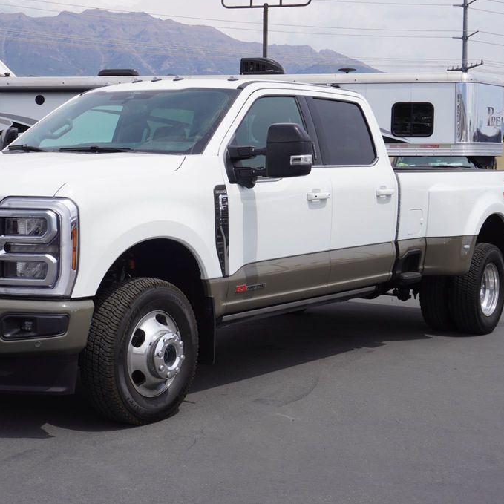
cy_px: 251
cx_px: 165
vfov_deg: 28.8
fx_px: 982
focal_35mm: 60
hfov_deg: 28.6
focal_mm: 31
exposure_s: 1/200
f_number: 11
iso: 100
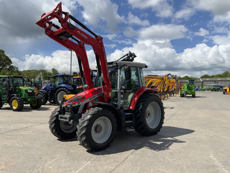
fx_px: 193
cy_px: 86
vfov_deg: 48.2
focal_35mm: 29
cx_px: 115
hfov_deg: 61.7
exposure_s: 1/2801
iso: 20
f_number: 1.8
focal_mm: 3
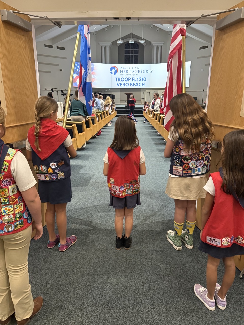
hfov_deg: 56.8
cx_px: 122
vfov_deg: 71.6
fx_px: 226
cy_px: 162
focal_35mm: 24
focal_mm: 6.76
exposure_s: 1/60
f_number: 1.78
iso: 800
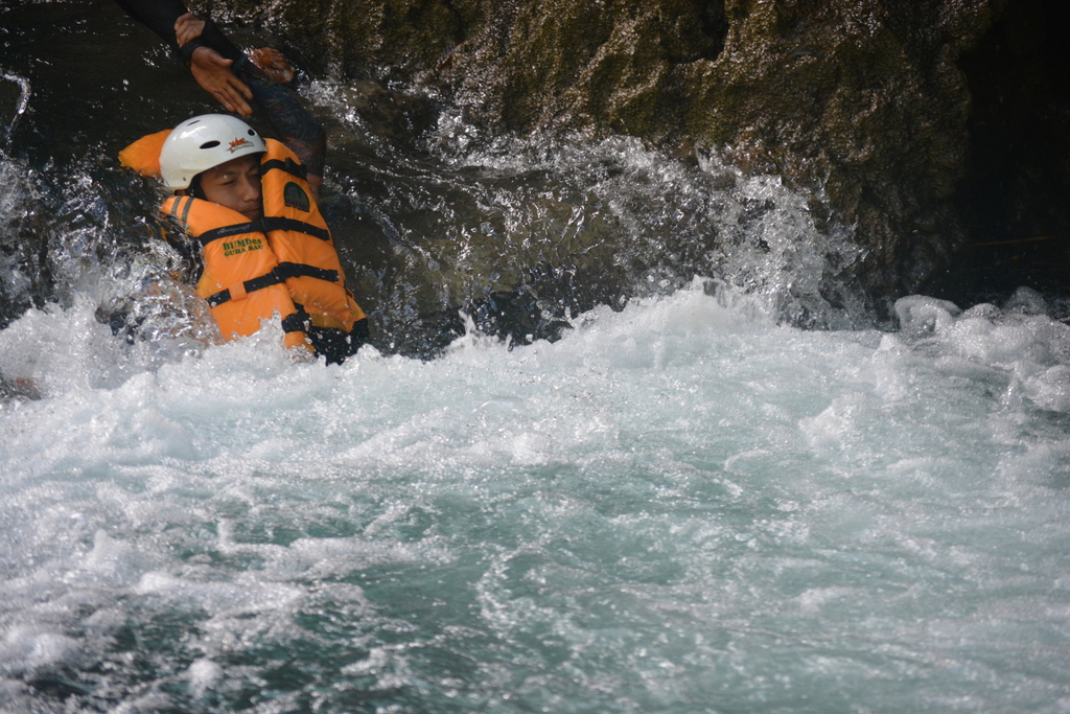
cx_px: 535
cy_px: 357
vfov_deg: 8.7
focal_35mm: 158
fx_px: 4682
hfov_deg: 13.0
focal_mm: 105
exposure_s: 1/500
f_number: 4.5
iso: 1400
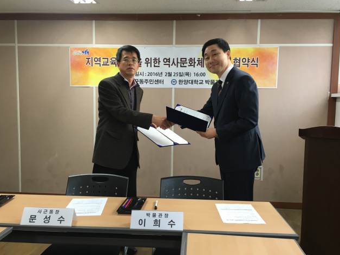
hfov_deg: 60.0
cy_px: 127
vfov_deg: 46.8
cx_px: 172
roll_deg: -1.4
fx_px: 295
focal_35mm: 30
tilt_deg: -5.8
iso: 50
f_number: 2.2
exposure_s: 1/30
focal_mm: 4.15
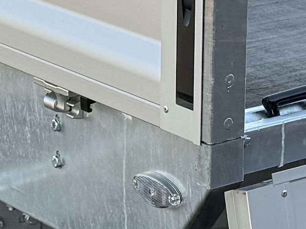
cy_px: 97
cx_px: 194
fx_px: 1582
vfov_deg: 8.3
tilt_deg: -17.9
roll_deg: -0.4
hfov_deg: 11.0
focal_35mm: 179
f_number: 1.78
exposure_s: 1/627
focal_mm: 6.76
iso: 100
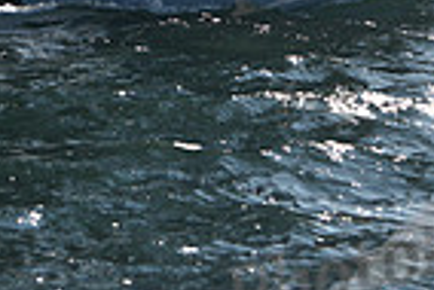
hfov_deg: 7.2
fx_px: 3439
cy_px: -179
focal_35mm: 285
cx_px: 70
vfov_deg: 4.8
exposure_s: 1/1250
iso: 250
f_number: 5
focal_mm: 70
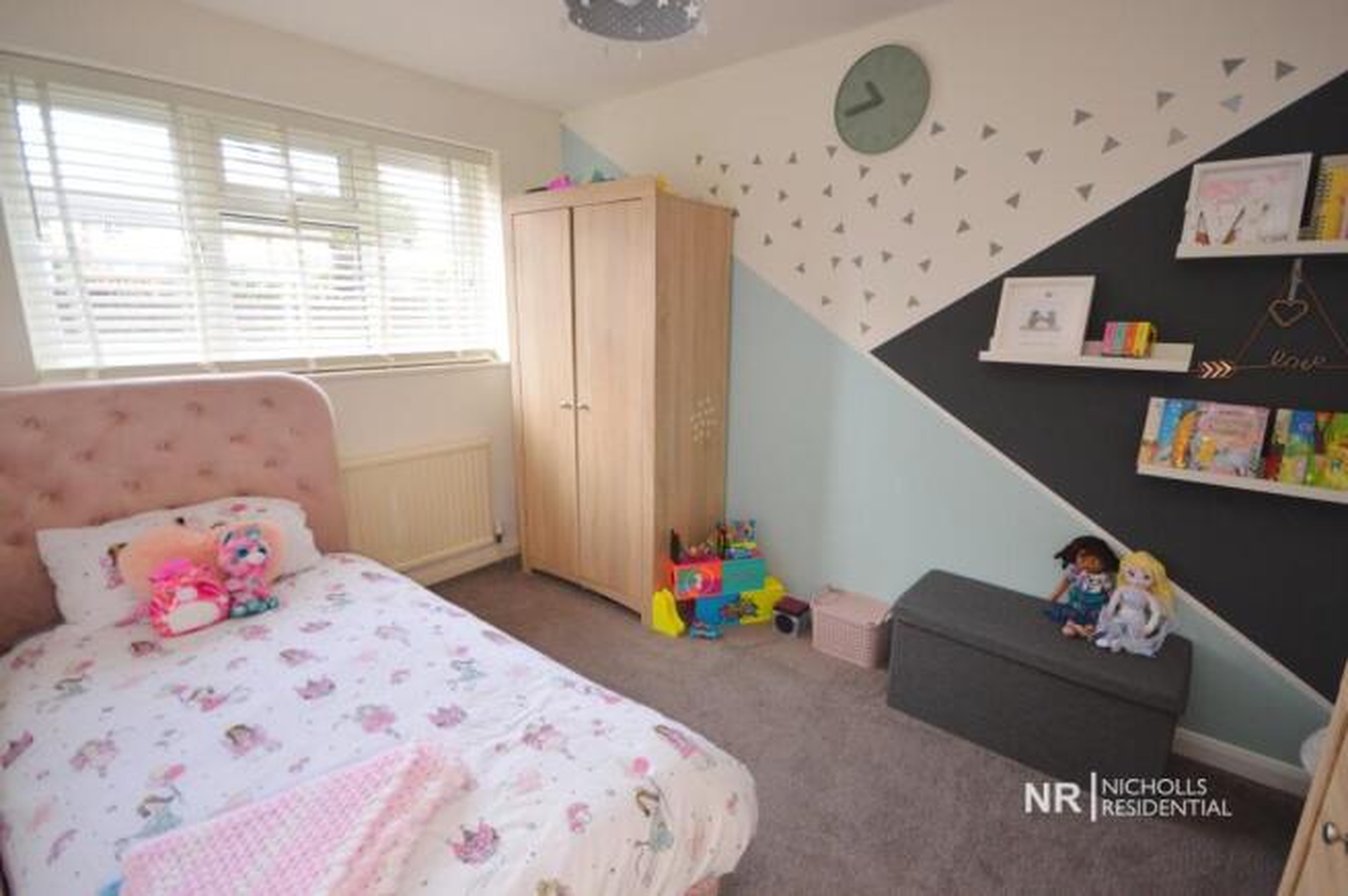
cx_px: 674
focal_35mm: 16
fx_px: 617
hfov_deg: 95.0
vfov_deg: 71.9
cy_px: 448
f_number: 5
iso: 800
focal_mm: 11
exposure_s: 1/40
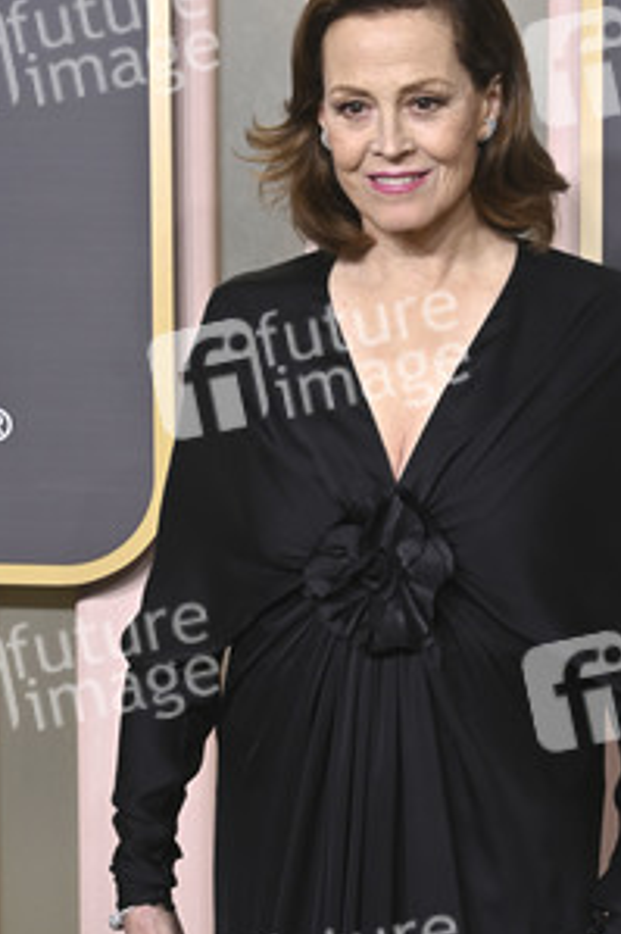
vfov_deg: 13.3
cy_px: 522
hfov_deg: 8.9
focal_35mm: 154
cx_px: 399
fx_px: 3989
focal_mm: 115
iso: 320
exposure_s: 1/200
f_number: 8
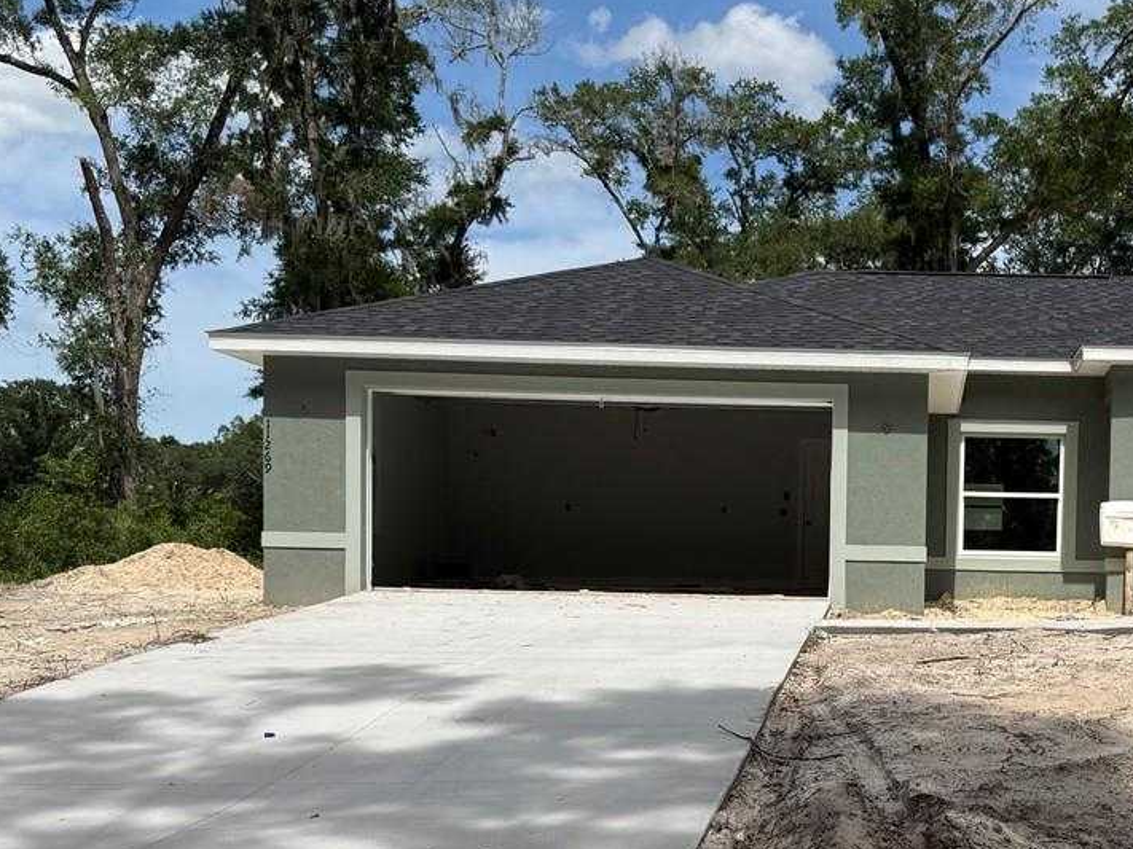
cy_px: 666
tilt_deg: -1.7
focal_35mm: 54
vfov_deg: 26.6
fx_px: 1767
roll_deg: -1.1
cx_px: 937
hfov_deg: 34.3
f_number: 1.78
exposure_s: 1/6711
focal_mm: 6.76
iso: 80
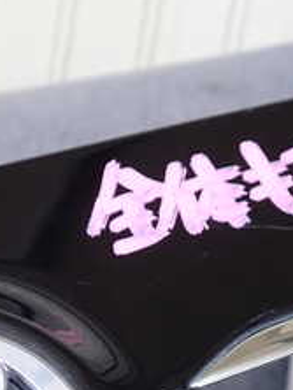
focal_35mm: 81
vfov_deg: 23.7
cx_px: 56
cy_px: 316
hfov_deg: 18.1
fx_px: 912
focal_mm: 5.4
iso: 100
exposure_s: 1/80
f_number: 2.3
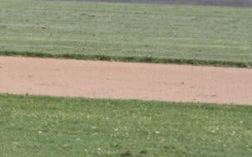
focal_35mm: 1047
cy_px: -13
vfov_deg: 1.3
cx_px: -47
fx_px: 7187
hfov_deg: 2.0
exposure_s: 1/1000
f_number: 16
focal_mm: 270
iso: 1000
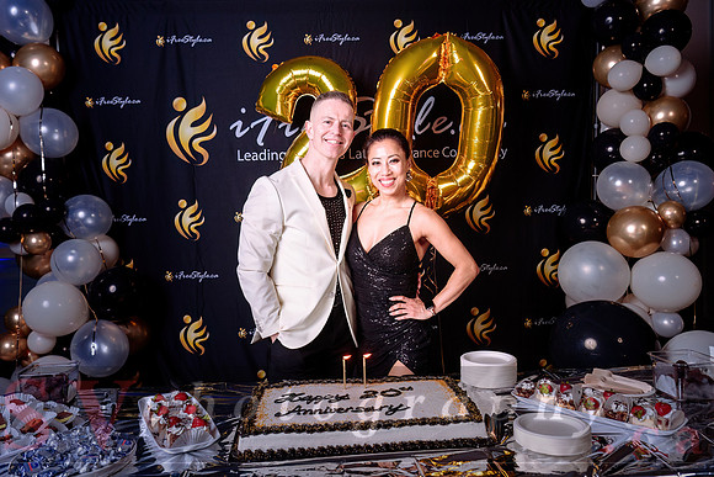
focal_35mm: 30
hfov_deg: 61.2
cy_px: 233
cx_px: 357
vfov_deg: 43.1
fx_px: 604
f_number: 4
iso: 200
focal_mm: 29
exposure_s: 1/100
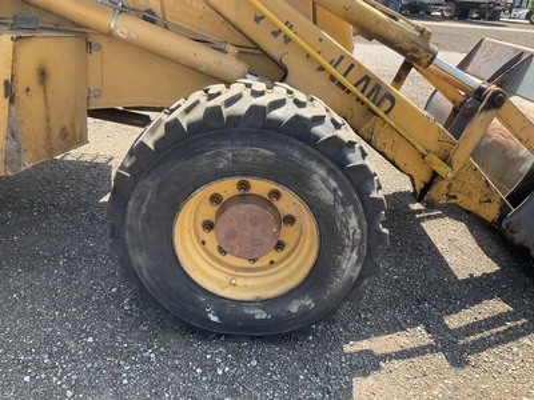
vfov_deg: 48.2
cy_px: 200
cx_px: 267
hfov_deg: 61.7
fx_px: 447
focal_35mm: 29
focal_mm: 3
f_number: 1.8
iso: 25
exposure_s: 1/342
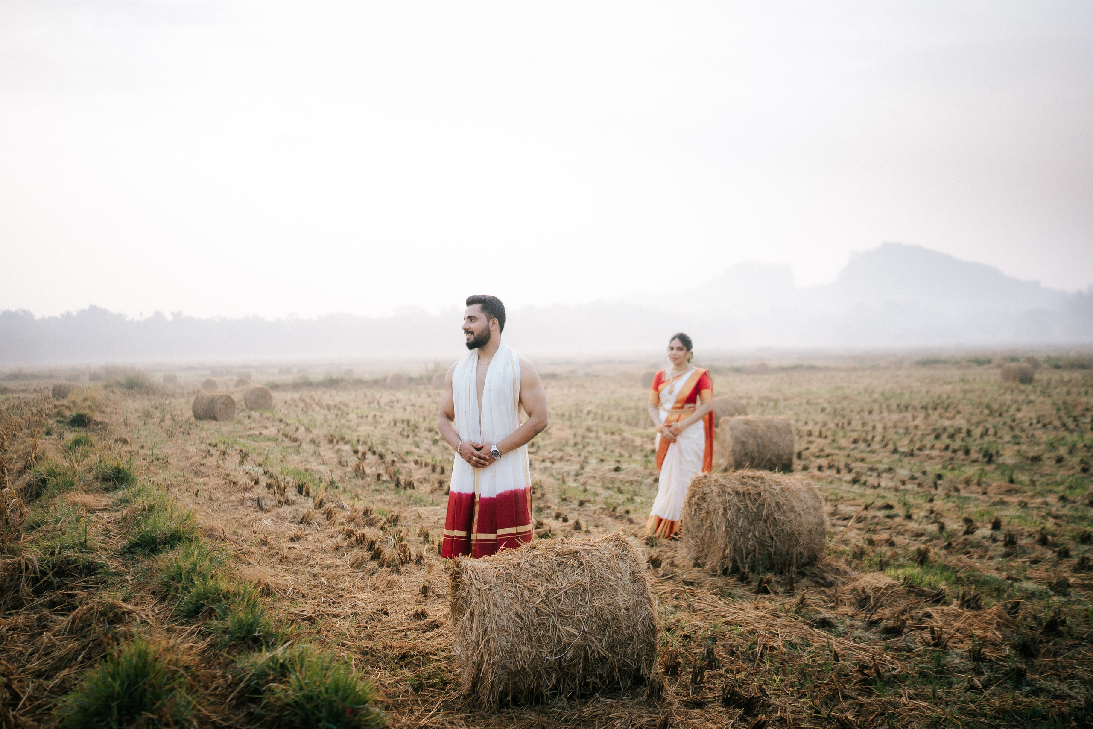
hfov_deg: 54.4
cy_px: 364
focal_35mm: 35
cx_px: 546
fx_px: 1063
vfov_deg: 37.9
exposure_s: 1/6400
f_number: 1.4
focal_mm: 35
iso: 500
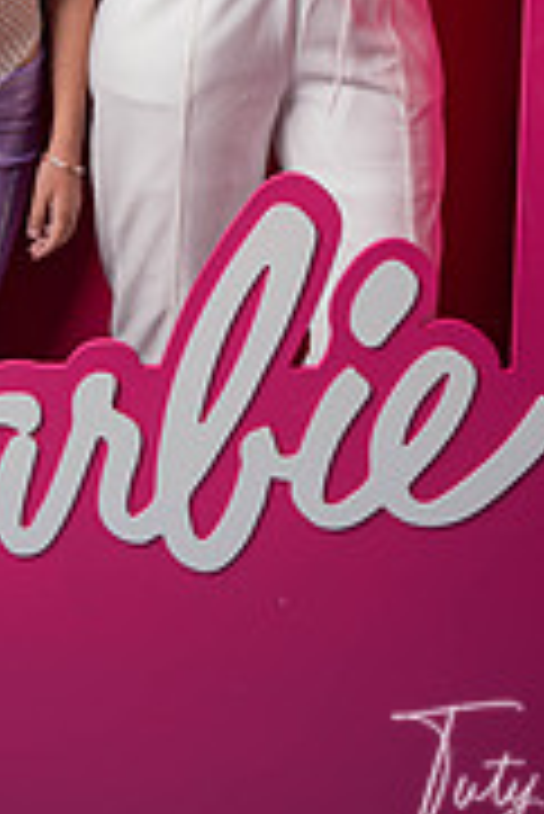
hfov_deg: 14.9
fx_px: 2081
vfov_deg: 21.0
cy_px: -81
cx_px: 202
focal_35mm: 92
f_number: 3.2
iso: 50
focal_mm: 37
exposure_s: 1/250
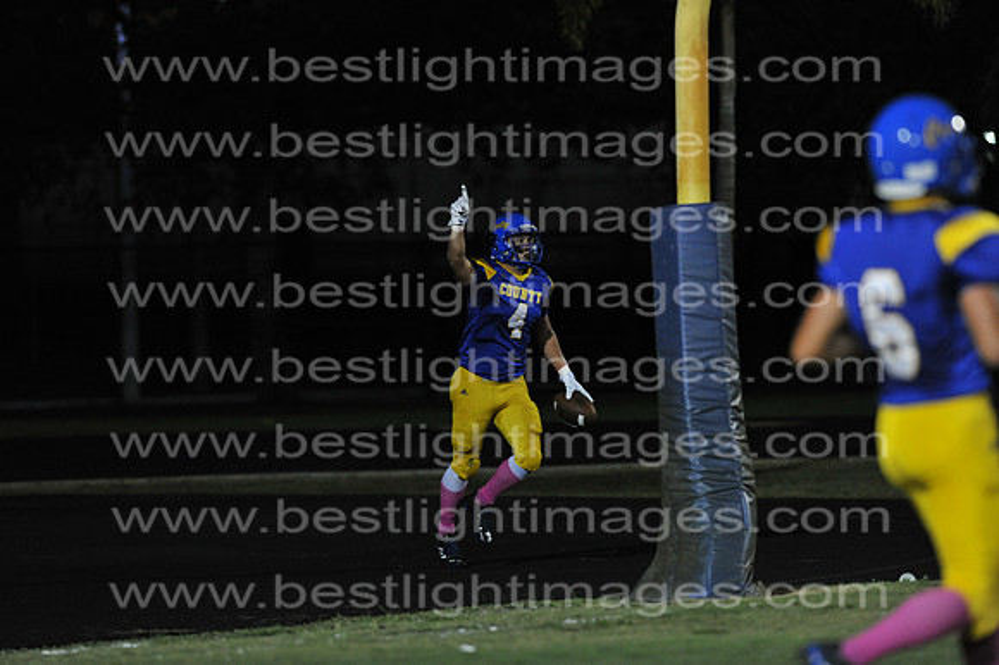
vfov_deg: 4.6
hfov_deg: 6.9
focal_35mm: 300
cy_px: 332
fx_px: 8320
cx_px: 500
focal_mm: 300
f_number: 4
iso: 5000
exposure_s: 1/500
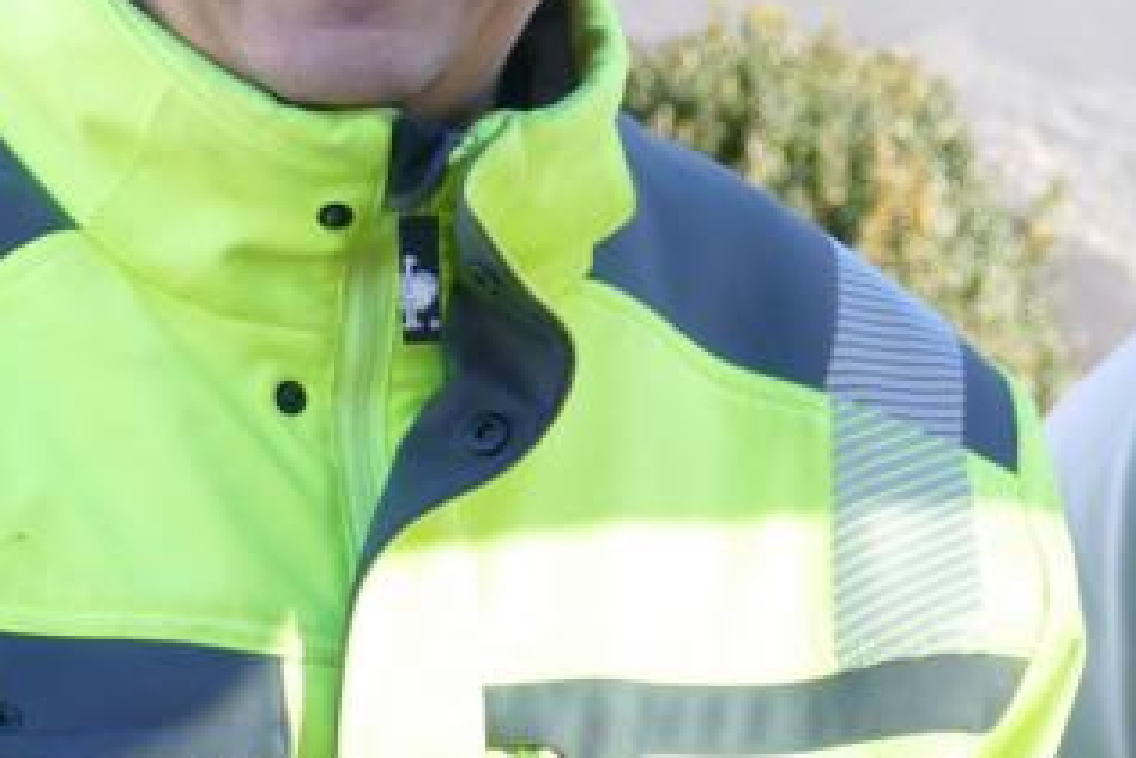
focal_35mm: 233
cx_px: 996
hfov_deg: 8.8
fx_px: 7355
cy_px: 496
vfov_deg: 5.9
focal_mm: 23.3
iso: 125
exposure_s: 1/160
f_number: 3.6
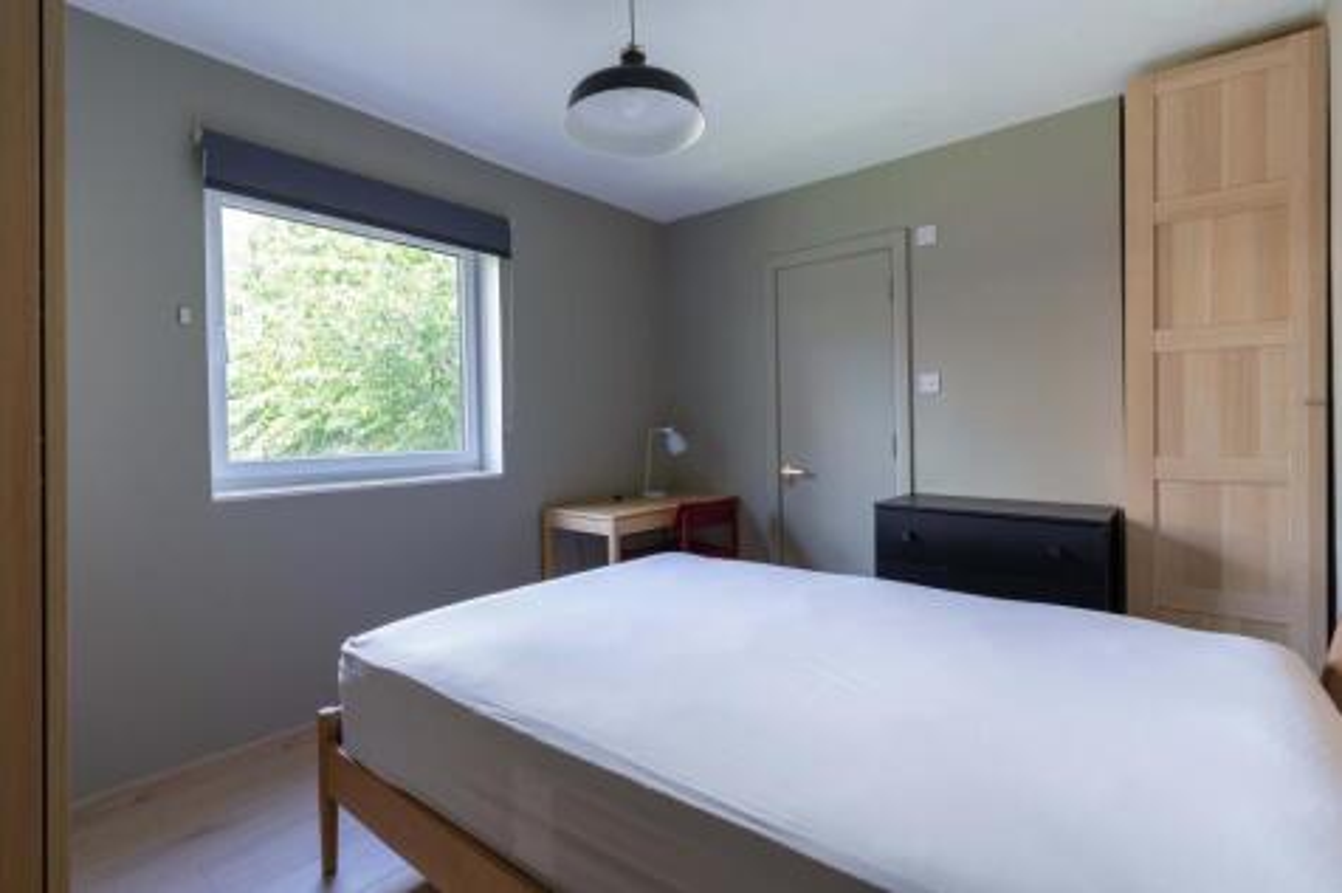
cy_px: 446
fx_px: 633
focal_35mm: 17
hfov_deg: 93.3
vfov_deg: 70.4
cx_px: 671
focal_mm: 17
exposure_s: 1/25
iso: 800
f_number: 8
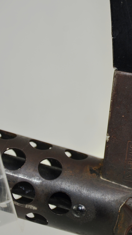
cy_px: 117
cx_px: 145
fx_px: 1406
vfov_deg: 9.5
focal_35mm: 226
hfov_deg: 5.4
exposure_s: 1/160
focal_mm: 95
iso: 200
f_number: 5.6
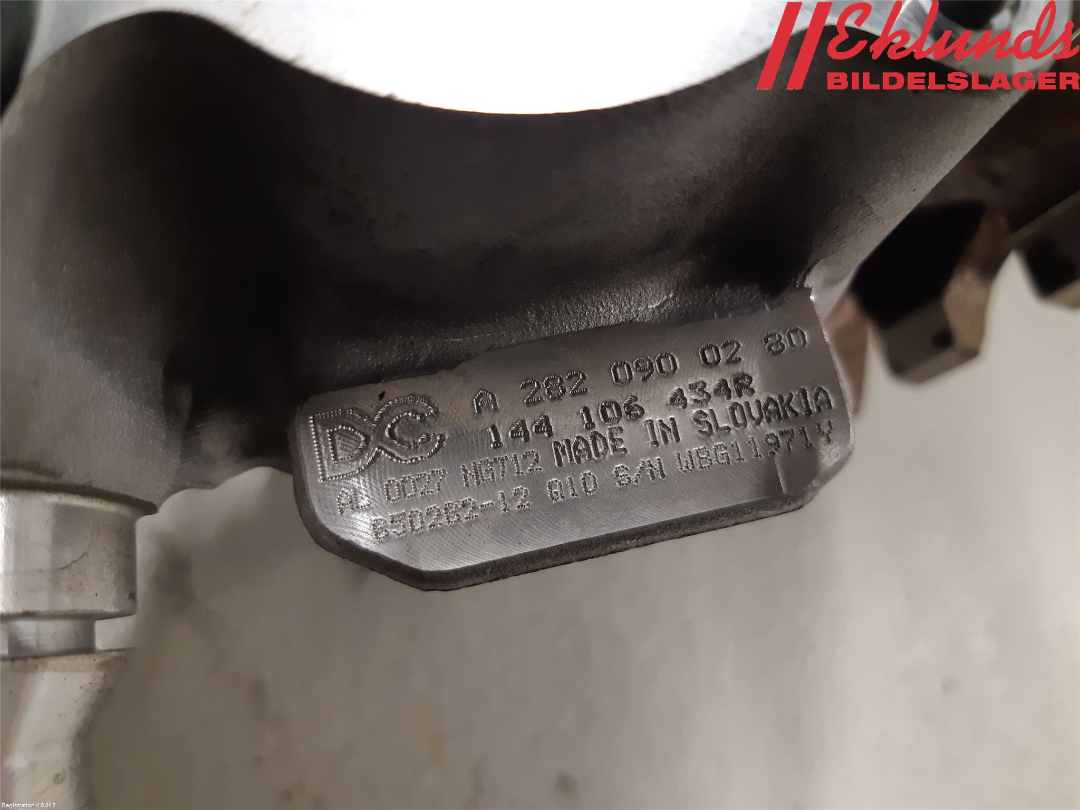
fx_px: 811
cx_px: 540
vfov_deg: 53.1
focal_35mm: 26
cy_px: 405
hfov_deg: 67.3
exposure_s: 1/50
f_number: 1.7
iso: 160
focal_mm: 3.93
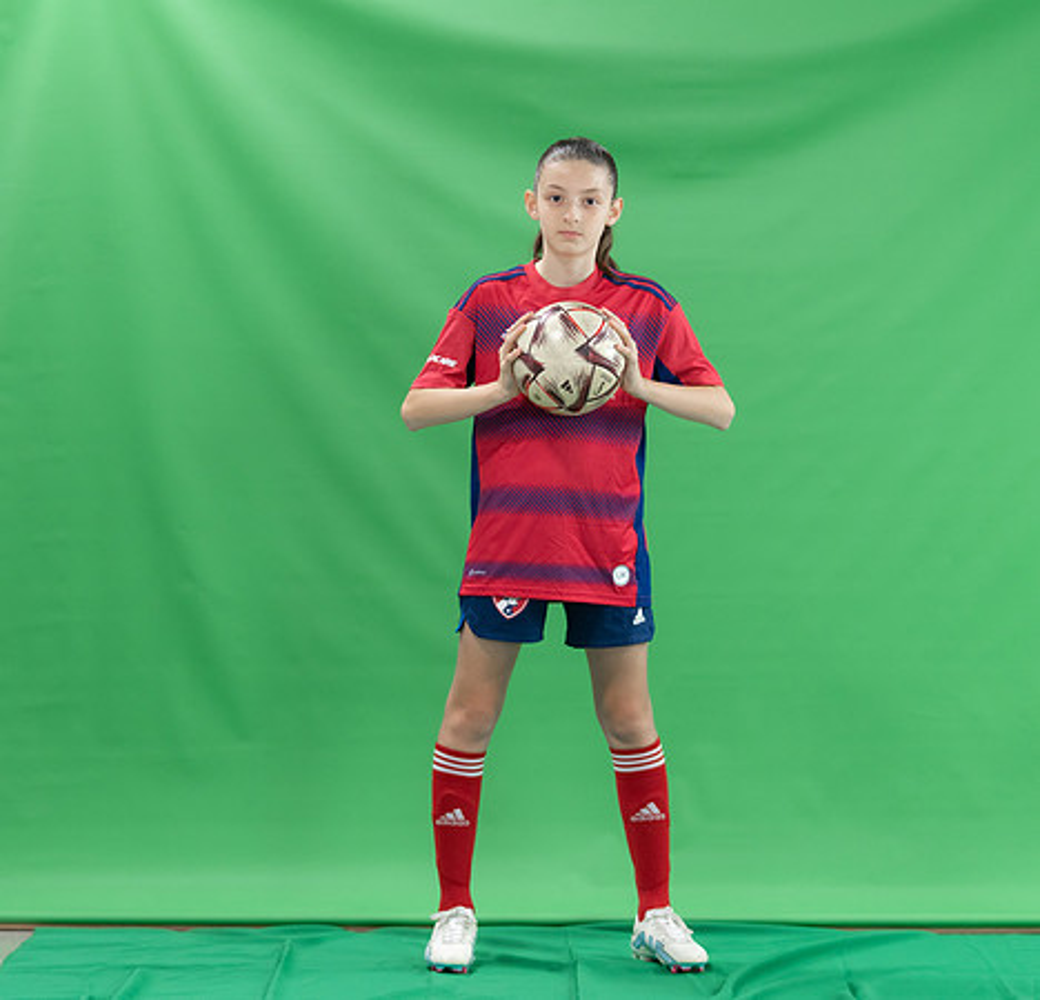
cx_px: 562
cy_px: 483
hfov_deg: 18.4
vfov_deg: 17.7
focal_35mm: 96
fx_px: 3208
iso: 1000
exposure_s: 1/250
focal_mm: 70
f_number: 2.8
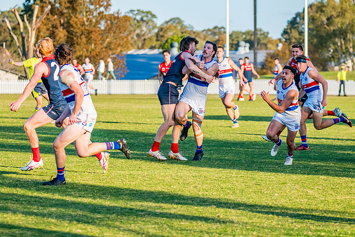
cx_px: 176
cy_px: 128
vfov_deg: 7.1
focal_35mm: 194
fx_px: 1912
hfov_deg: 10.6
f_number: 5.6
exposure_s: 1/1600
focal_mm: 180
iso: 800
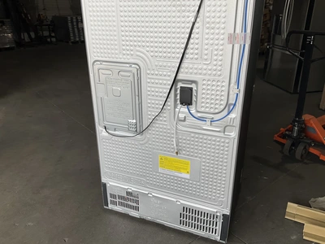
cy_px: 122
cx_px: 162
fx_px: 272
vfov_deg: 48.2
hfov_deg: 61.7
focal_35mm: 29
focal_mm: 3
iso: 25
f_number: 1.8
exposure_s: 1/353
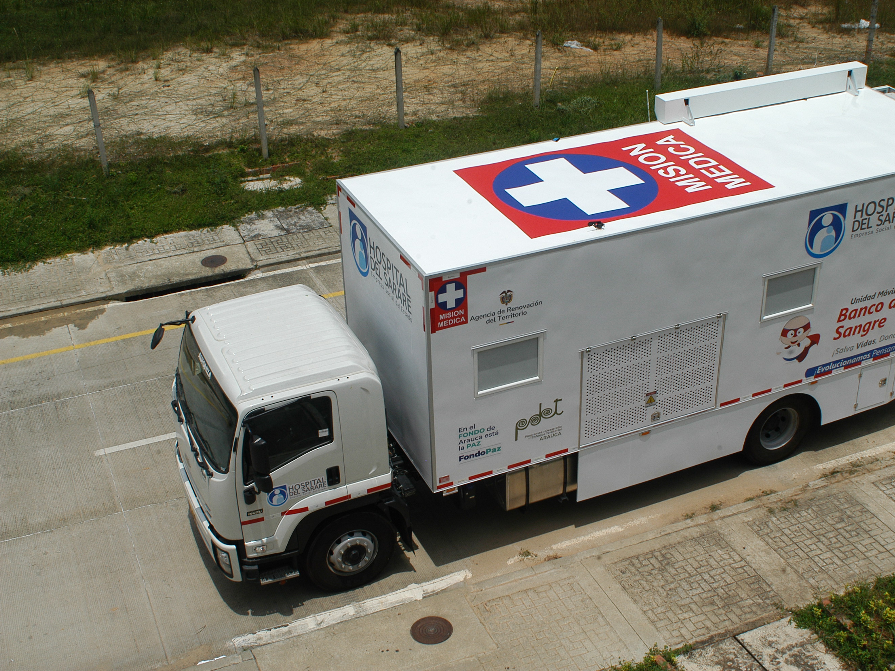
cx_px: 510
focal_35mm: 46
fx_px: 1189
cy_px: 333
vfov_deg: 31.5
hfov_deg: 41.1
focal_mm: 28
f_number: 14
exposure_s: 1/750
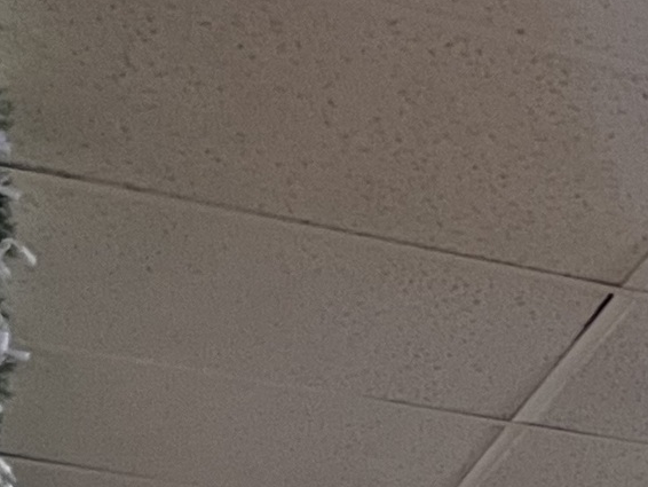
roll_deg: -1.8
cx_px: 1538
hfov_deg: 11.6
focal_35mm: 141
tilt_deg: -0.6
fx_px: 2641
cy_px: 1241
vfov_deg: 9.2
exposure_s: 1/40
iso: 500
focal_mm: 5.7
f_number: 1.5
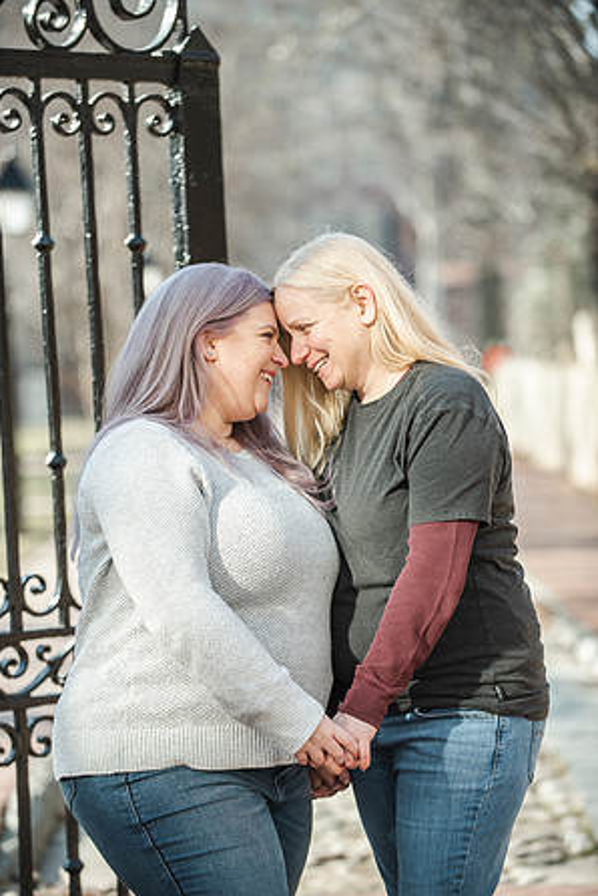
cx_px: 299
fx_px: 3010
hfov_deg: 11.3
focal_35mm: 121
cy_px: 450
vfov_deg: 16.9
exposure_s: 1/2000
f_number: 3.2
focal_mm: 120
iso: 640
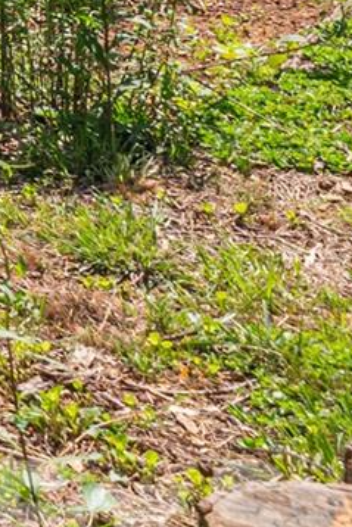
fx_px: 1172
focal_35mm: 80
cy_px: -256
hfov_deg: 8.3
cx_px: -1044
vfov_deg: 21.4
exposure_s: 1/1250
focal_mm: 14
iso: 320
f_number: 8
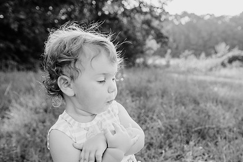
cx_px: 171
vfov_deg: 38.6
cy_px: 105
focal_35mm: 34
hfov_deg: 54.1
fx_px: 230
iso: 200
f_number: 3.5
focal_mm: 24
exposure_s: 1/640
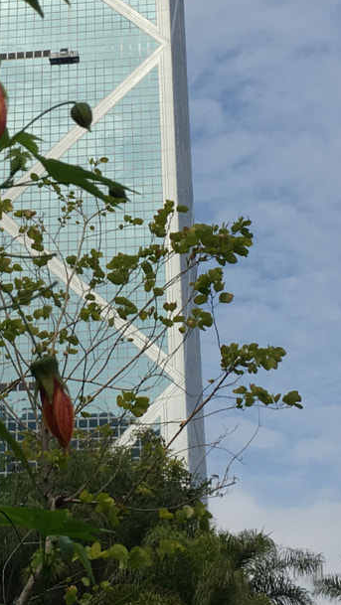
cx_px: 60
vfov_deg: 25.3
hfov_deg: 14.5
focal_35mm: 83
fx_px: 1333
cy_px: 147
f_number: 2.2
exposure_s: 1/1538
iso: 25
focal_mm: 4.15
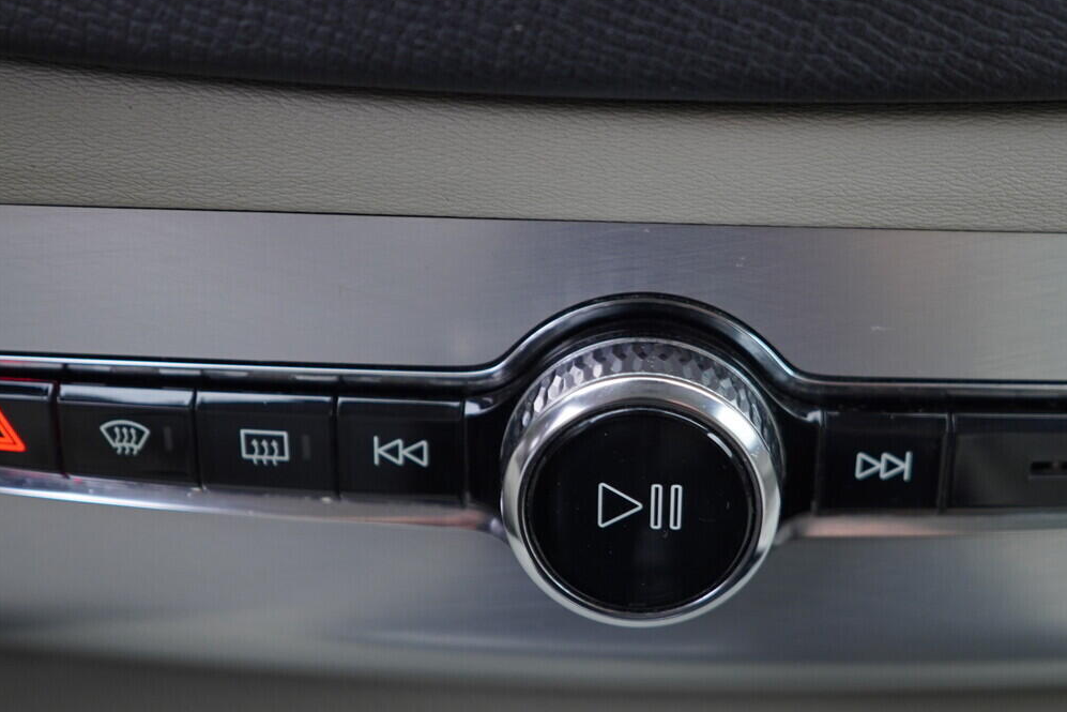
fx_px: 1541
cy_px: 378
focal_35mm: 52
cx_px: 665
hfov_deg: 38.0
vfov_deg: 26.0
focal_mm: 24
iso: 200
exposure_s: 1/40
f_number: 2.8
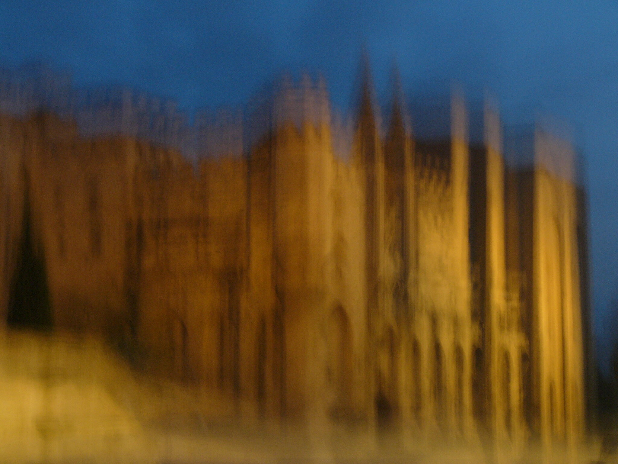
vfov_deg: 18.4
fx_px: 1428
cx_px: 309
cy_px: 232
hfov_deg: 24.4
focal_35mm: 80
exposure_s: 3.2
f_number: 5.2
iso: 100
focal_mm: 13.3
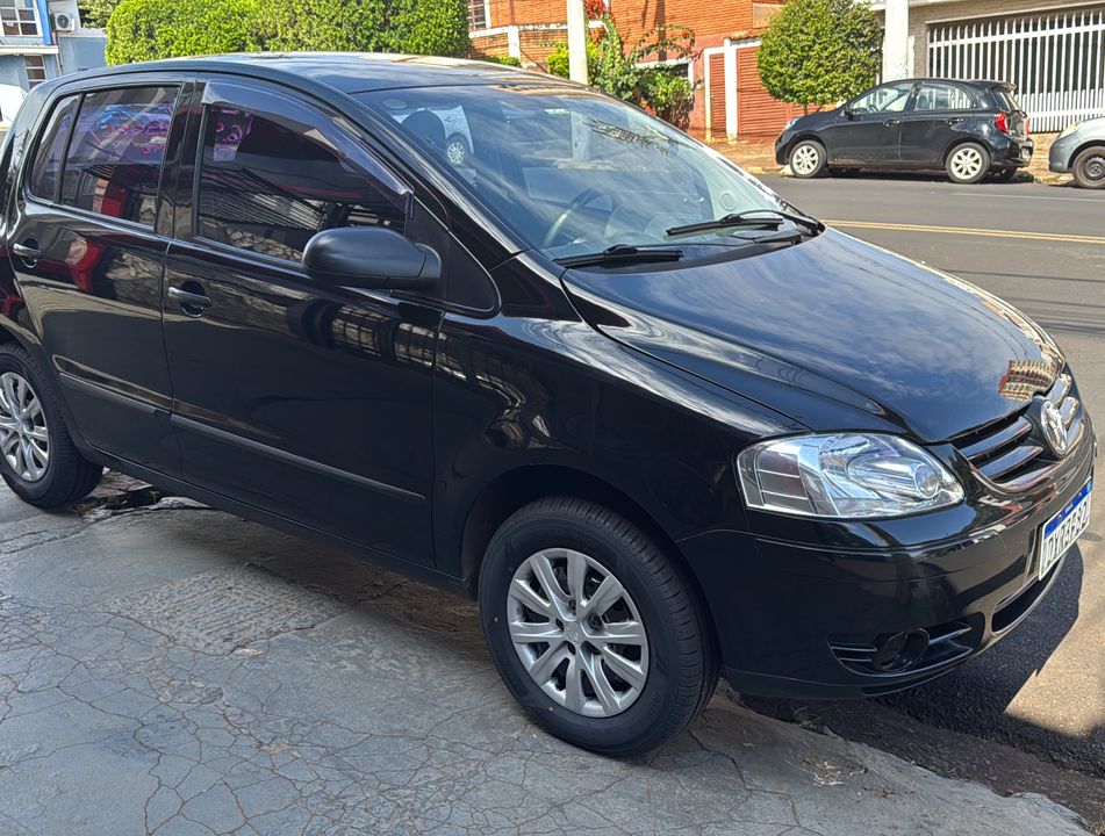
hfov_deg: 63.3
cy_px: 418
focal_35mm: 28
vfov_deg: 50.0
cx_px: 552
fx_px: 897
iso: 100
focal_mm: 6.76
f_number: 1.78
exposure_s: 1/1067
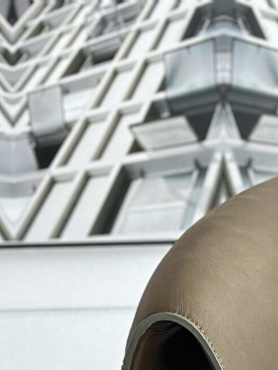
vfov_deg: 10.5
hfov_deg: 7.8
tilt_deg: -3.3
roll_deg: +0.2
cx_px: 35
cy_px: 121
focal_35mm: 189
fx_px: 2022
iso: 400
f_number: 1.78
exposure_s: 1/40
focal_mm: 6.86
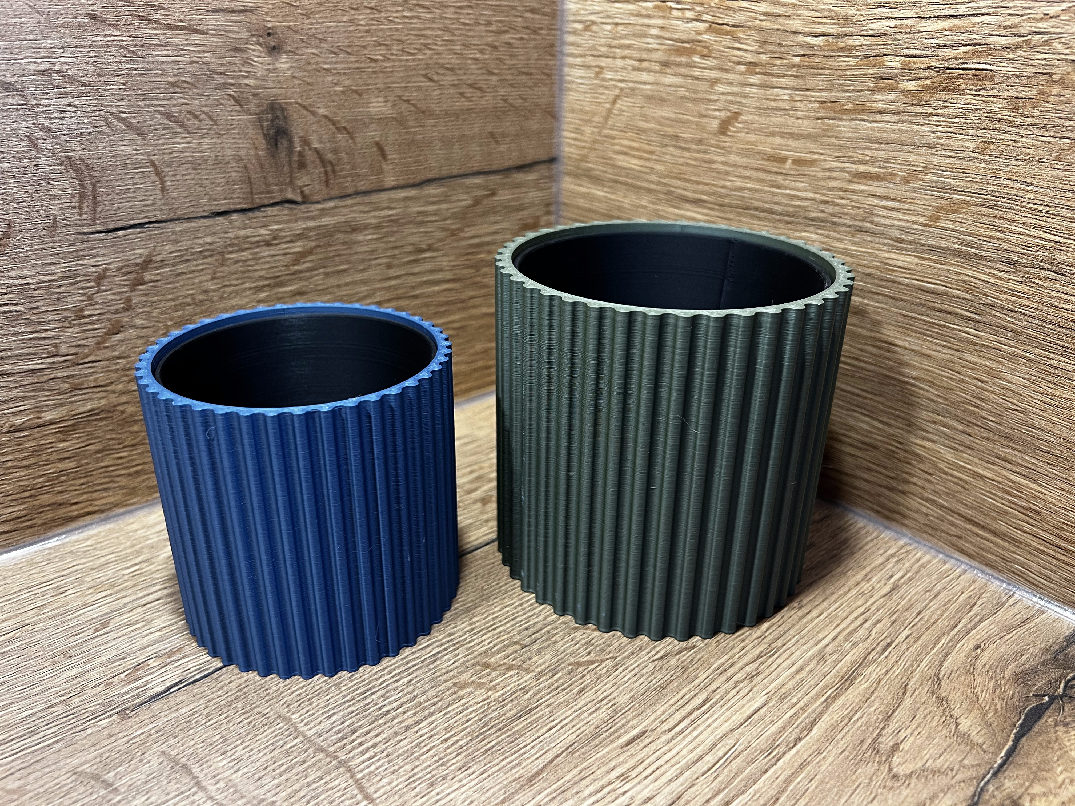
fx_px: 807
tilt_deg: -25.6
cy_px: 403
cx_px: 538
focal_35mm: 26
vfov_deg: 53.1
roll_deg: -0.9
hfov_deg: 67.3
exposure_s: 1/50
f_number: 1.5
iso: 200
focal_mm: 5.7
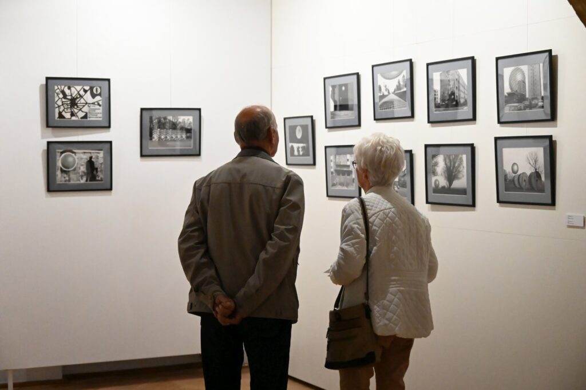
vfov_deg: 21.2
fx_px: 1041
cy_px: 195
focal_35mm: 64
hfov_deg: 31.4
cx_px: 293
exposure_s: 1/250
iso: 20000
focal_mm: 64
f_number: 6
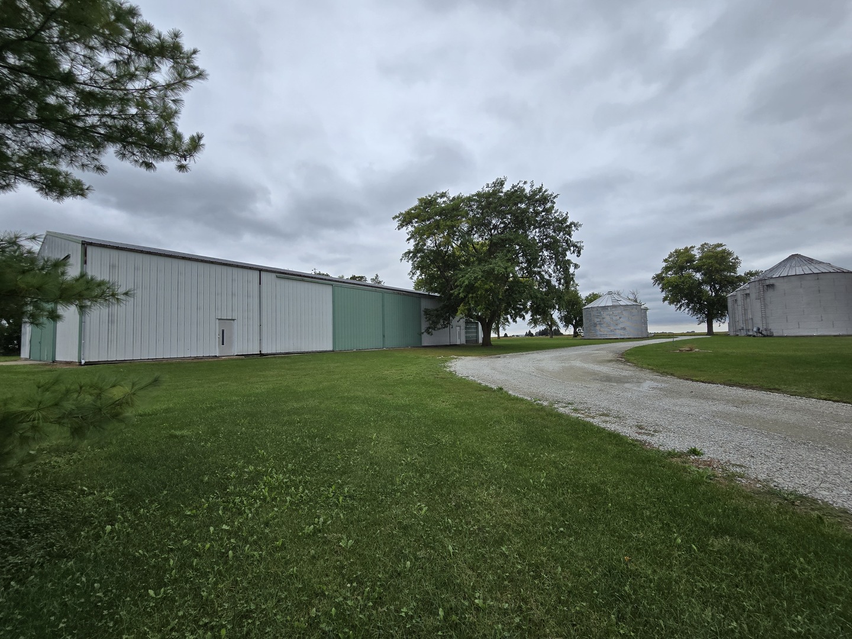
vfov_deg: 89.9
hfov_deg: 106.2
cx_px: 426
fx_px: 320
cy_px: 320
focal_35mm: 13
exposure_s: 1/1472
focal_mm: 2.2
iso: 50
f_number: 2.2
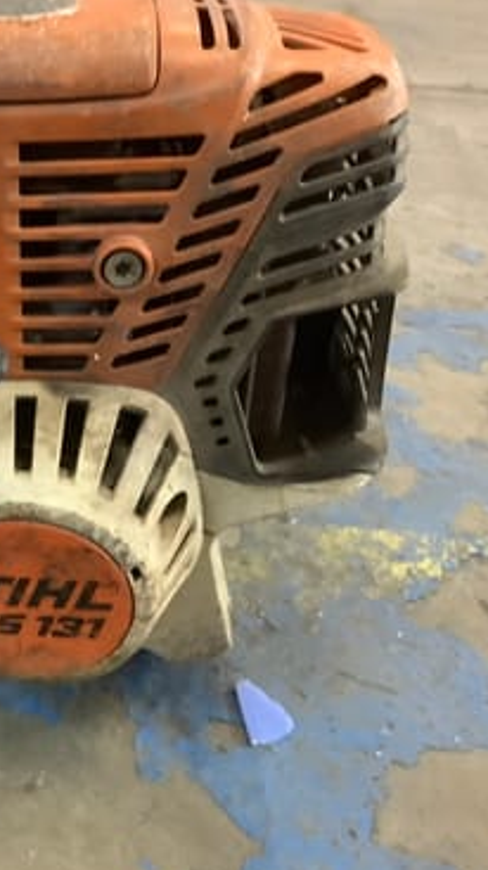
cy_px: 437
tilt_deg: -35.6
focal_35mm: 46
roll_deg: -1.8
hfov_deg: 24.2
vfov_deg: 44.6
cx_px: -52
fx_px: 1060
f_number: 2.4
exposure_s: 1/25
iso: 500
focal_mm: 3.3
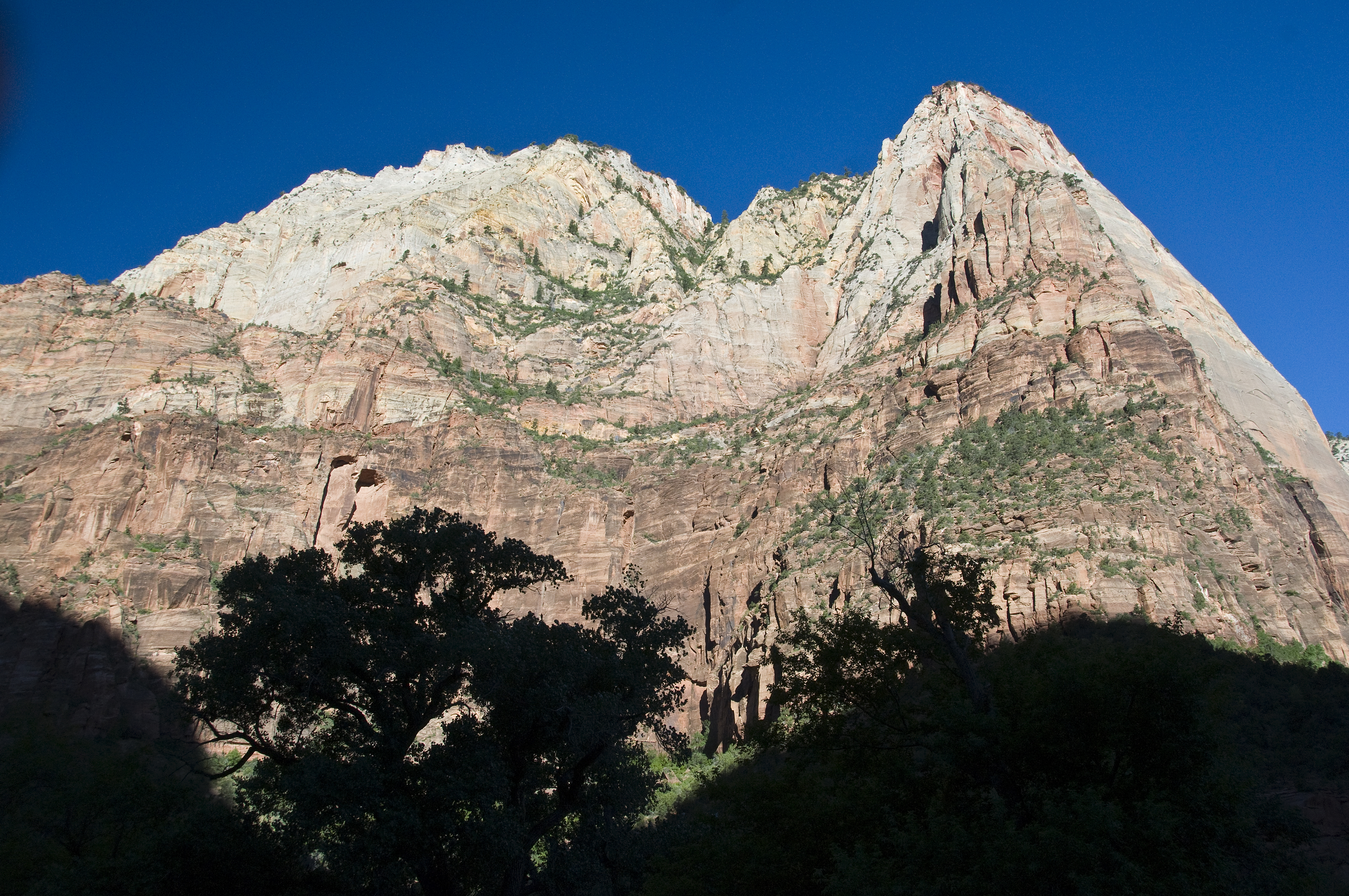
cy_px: 448
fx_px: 1235
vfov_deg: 39.9
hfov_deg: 57.3
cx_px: 674
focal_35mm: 33
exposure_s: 1/320
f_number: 9
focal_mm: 22
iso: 800
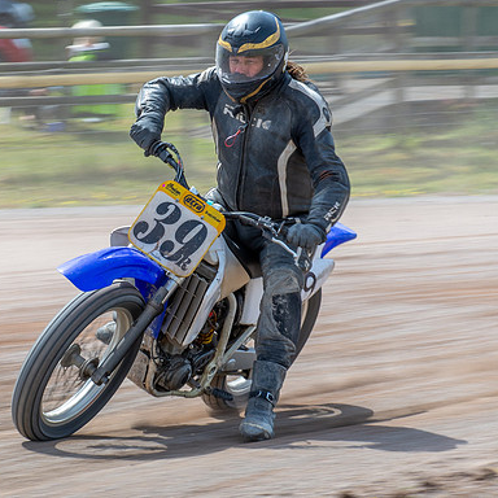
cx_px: 128
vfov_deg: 7.5
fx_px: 3792
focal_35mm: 233
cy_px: 259
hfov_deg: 7.5
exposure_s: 1/200
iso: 160
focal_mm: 70
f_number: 8
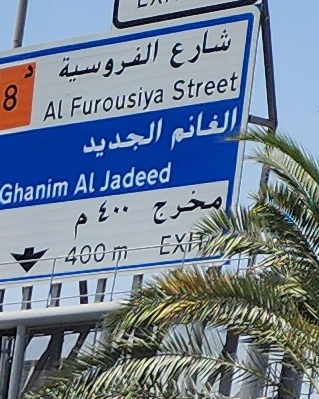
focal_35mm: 225
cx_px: -902
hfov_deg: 5.9
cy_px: 1411
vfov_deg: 7.1
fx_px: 2656
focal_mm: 6.4
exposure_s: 1/1650
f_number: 1.8
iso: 12
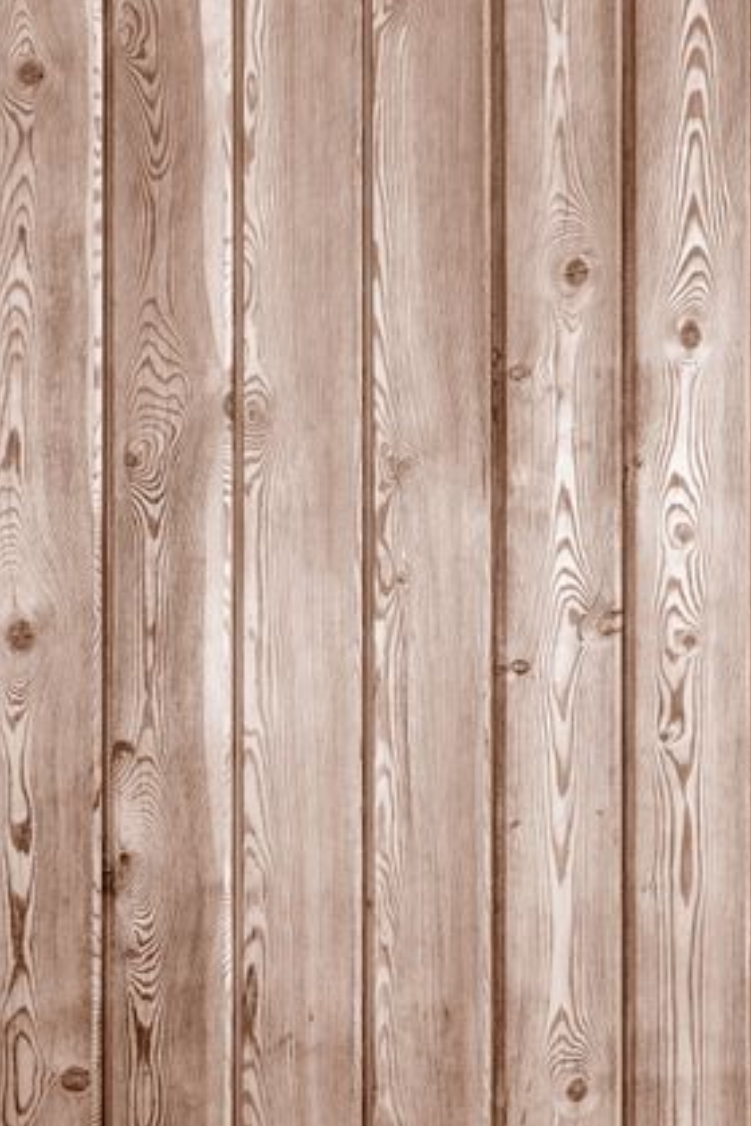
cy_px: 550
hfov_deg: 22.3
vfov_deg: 32.9
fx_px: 1909
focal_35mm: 61
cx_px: 367
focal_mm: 50
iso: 160
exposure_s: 1/125
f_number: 7.1
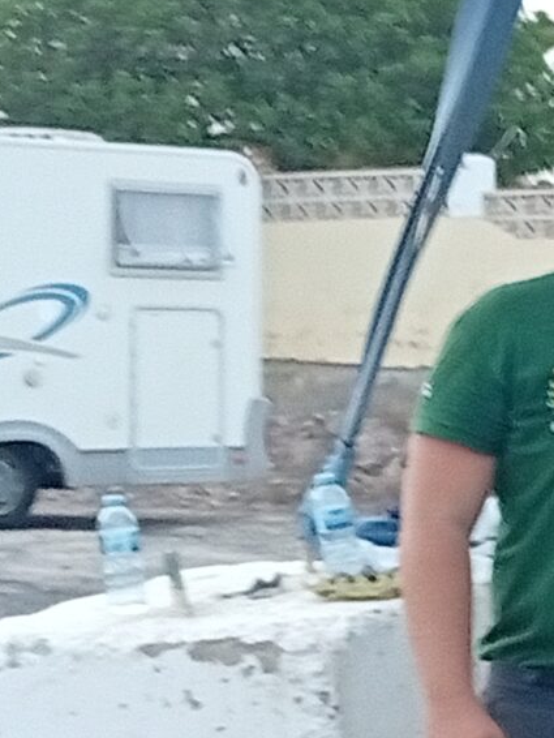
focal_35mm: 172
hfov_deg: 7.7
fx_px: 3668
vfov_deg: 11.4
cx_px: 1576
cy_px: 619
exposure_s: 1/33.3
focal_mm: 3.98
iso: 328
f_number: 1.8
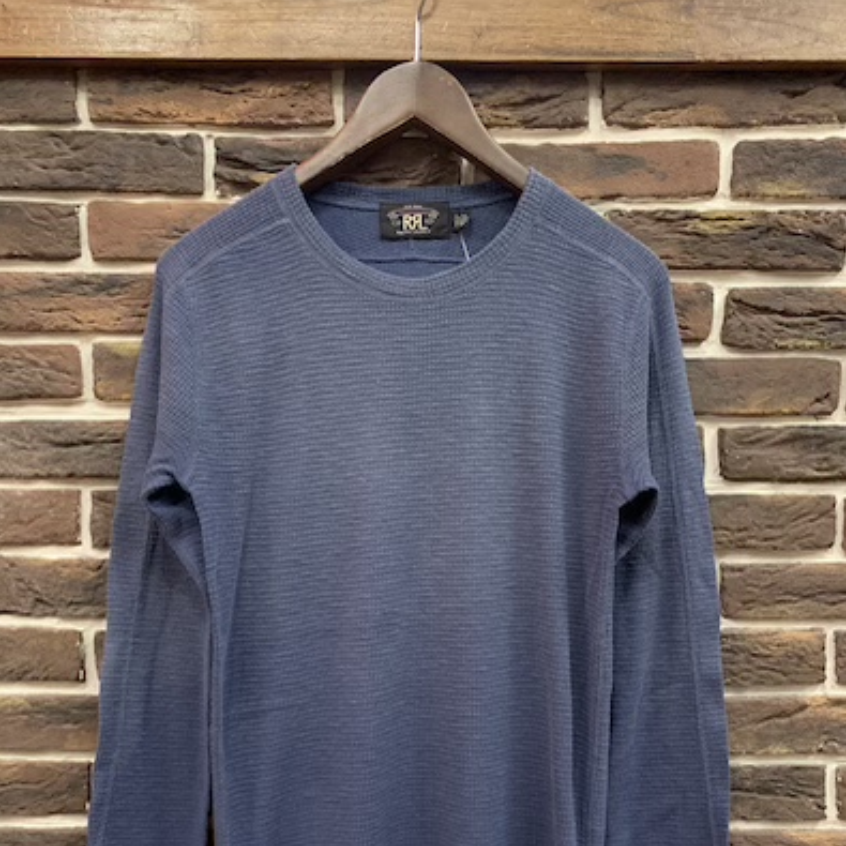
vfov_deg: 51.6
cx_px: 422
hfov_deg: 52.5
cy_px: 563
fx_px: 857
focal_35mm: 31
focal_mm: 4.25
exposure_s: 1/30
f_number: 1.8
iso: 640
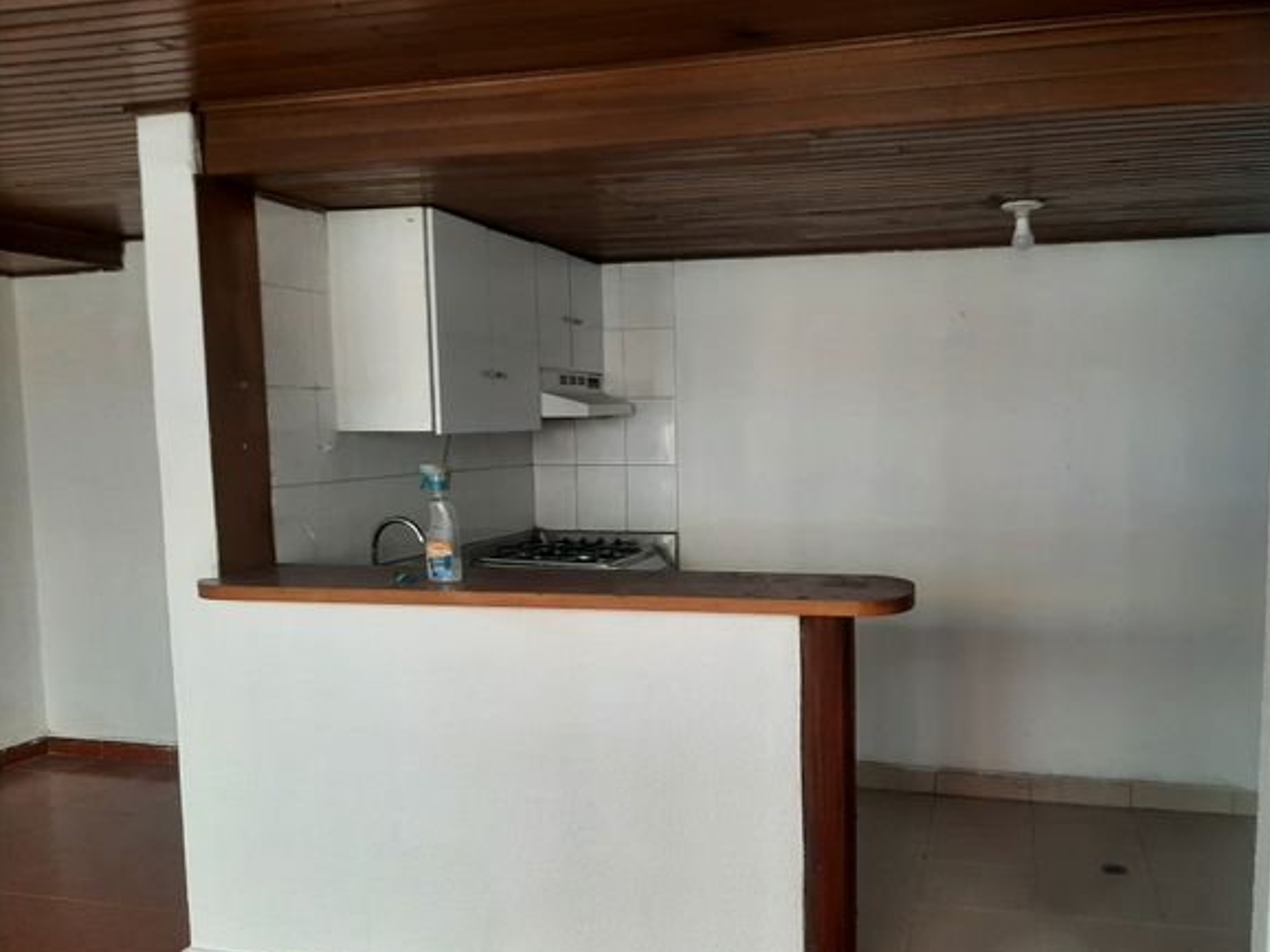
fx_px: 1100
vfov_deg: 46.6
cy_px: 547
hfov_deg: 59.7
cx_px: 731
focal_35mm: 30
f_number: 1.7
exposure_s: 1/60
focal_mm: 3.93
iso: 64
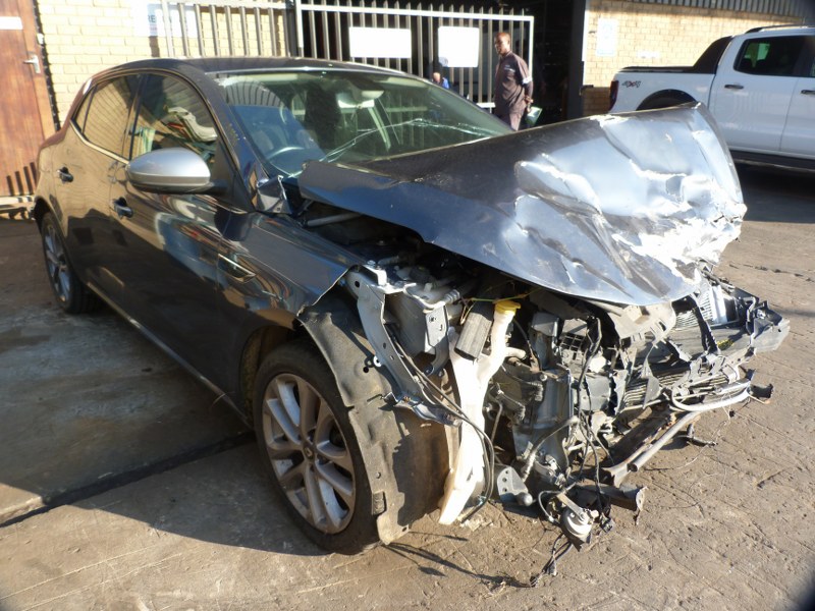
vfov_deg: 54.9
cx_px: 408
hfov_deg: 69.4
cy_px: 306
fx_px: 589
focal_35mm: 25
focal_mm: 4.5
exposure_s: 1/125
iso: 80
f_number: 3.2
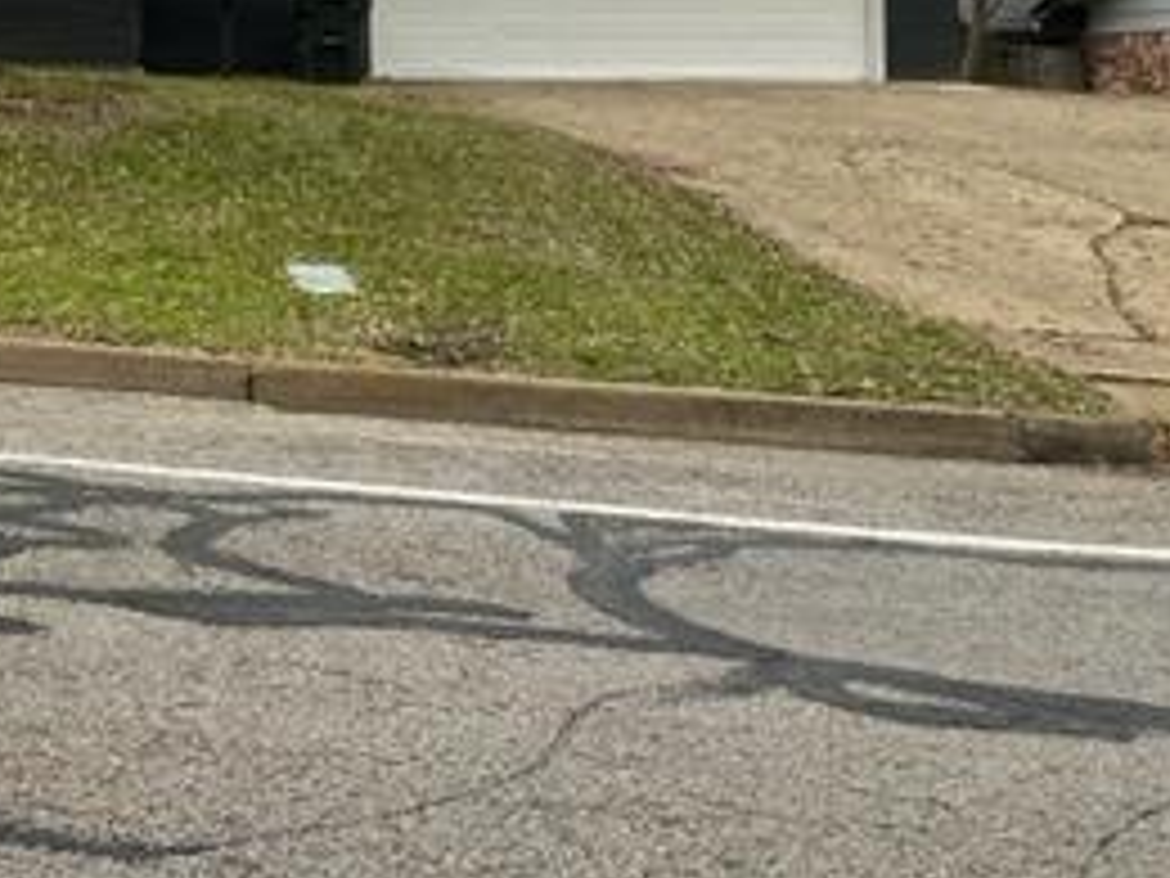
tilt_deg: +3.2
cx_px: -216
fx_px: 1994
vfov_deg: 23.7
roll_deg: -1.3
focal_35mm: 59
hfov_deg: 28.6
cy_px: -14
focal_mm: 6.86
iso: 80
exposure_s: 1/2525
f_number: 1.78
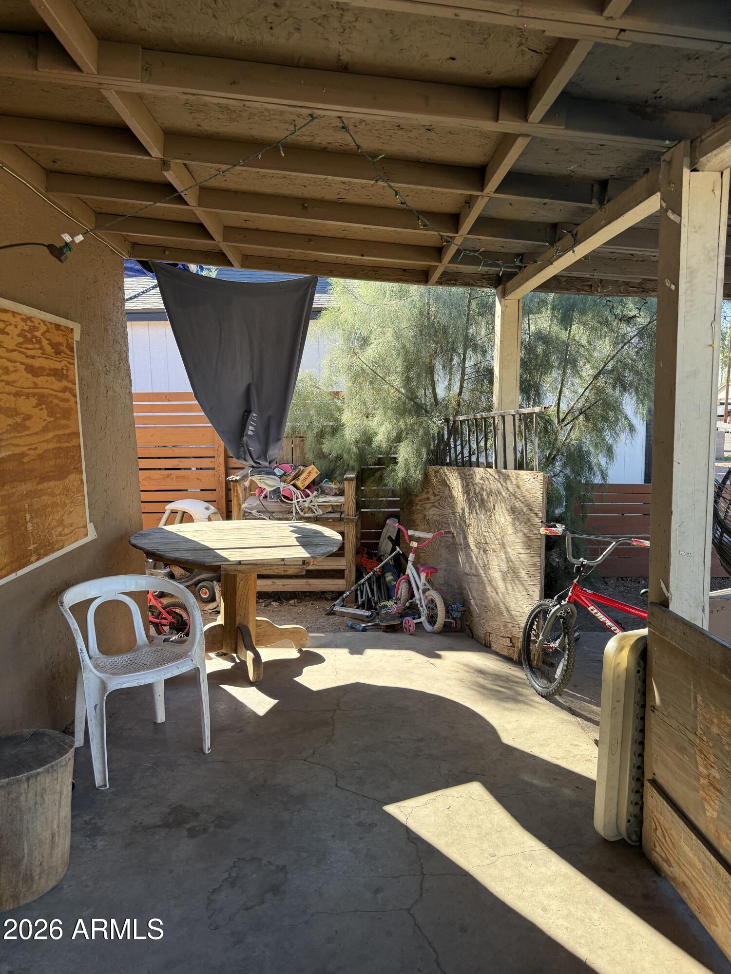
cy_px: 487
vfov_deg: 71.6
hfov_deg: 56.8
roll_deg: -0.3
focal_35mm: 24
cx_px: 366
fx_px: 676
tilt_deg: -3.9
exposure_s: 1/765
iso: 100
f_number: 1.78
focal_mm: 6.76
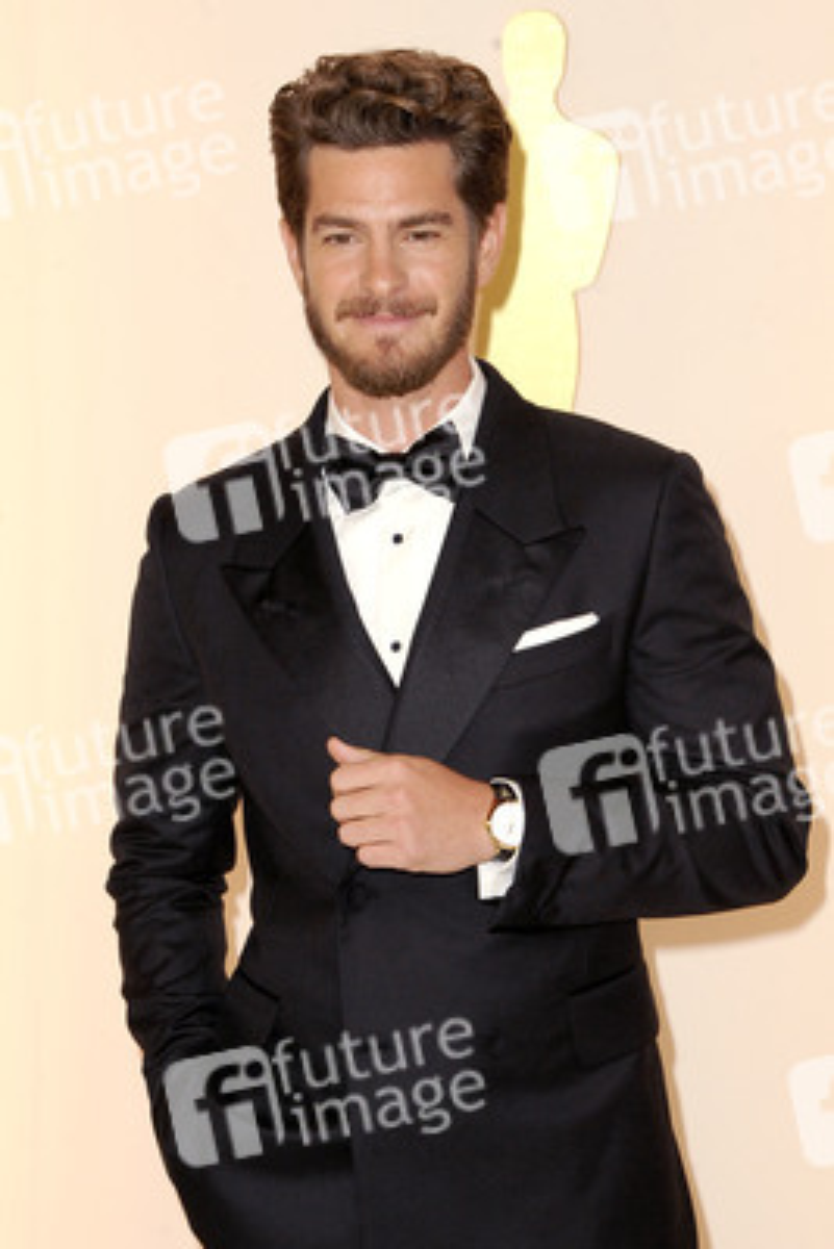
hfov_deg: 14.9
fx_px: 3194
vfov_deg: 22.1
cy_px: 624
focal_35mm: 92
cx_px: 417
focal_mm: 92
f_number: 7.1
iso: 1600
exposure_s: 1/200
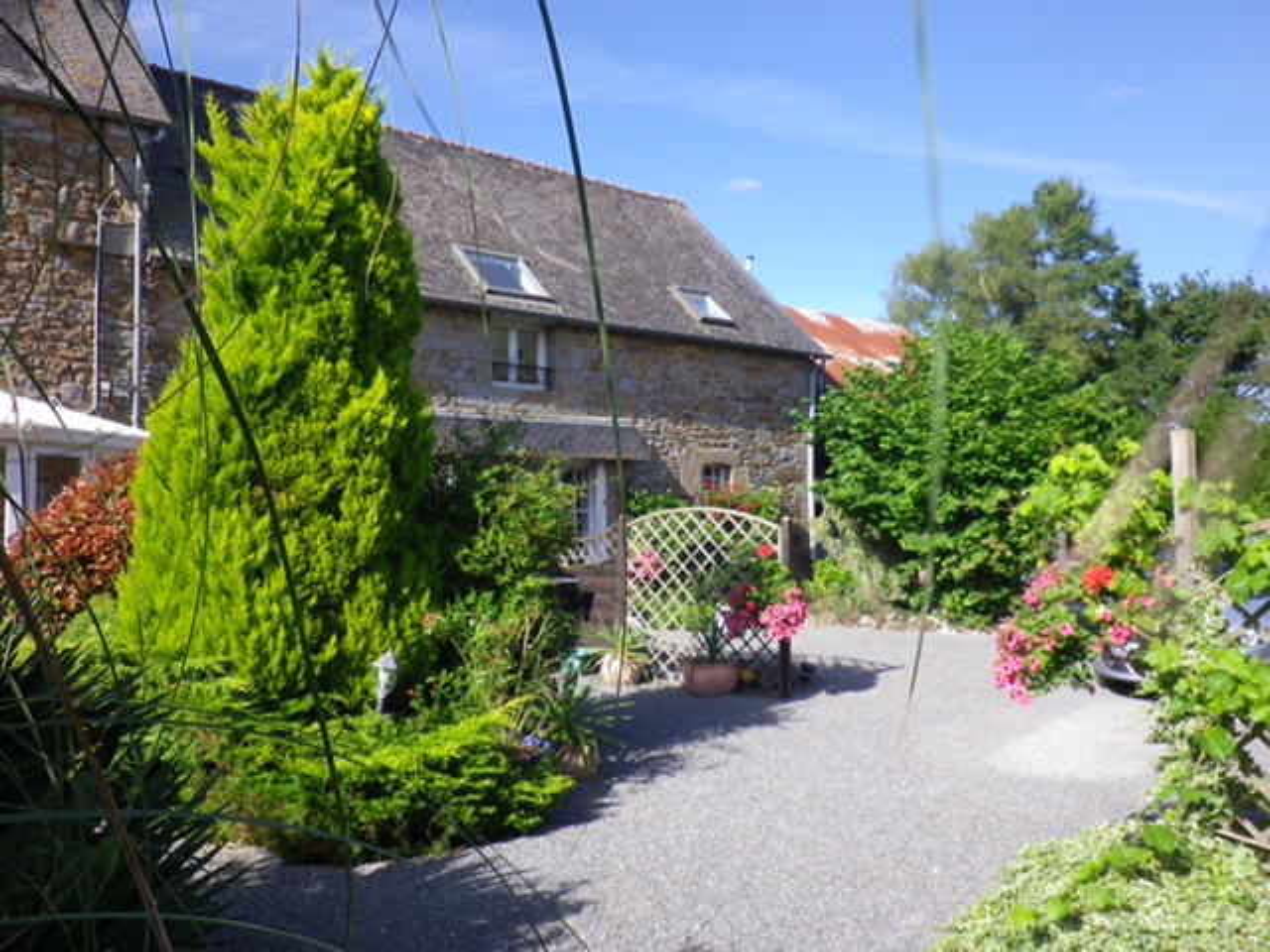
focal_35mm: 28
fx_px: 1027
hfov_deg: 63.4
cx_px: 635
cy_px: 476
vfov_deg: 49.7
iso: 80
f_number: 8.3
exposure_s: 1/80
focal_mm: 5
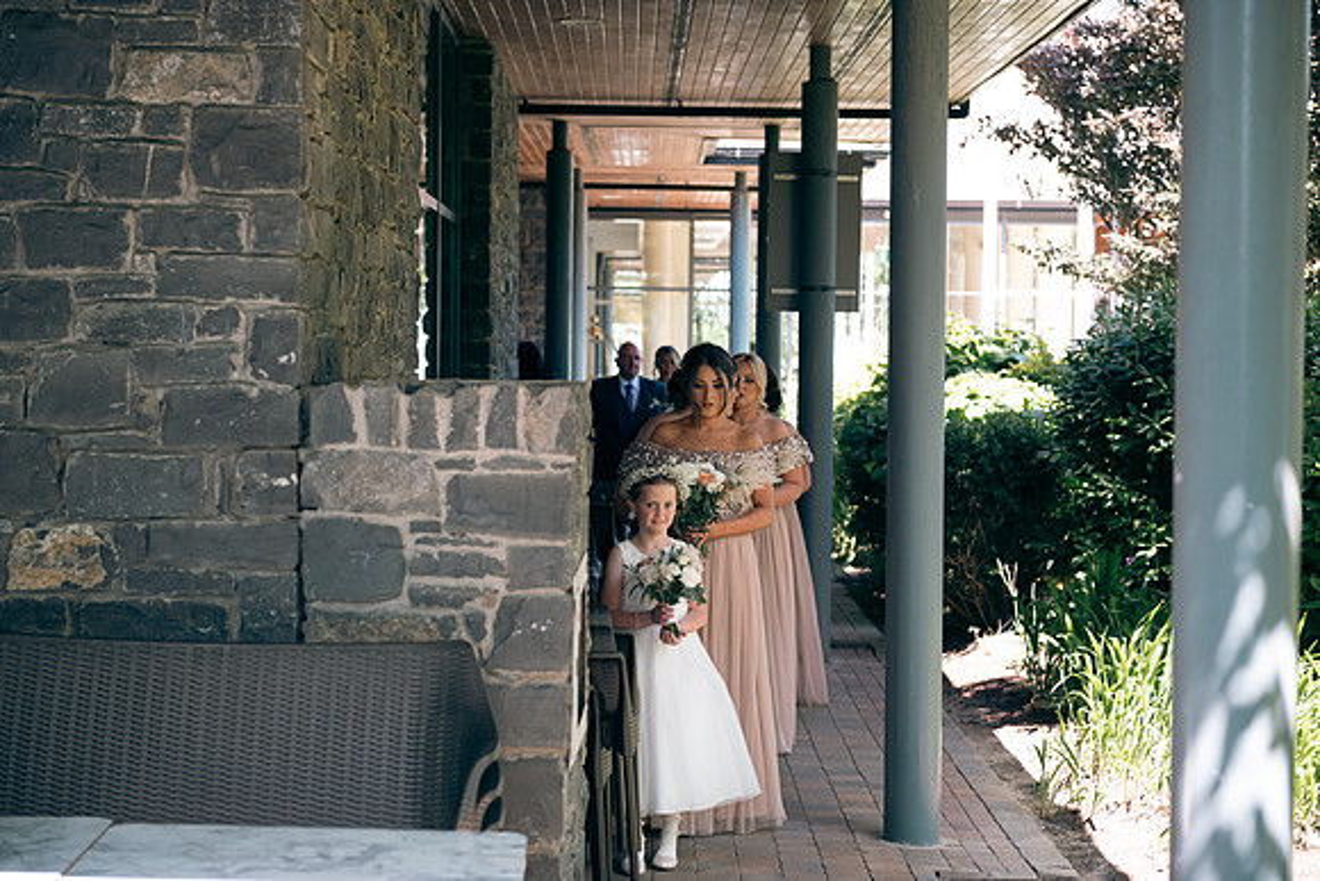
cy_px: 440
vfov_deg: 19.5
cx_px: 660
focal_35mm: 70
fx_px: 2567
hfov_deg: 28.8
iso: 250
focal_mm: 70
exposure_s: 1/200
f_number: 3.5
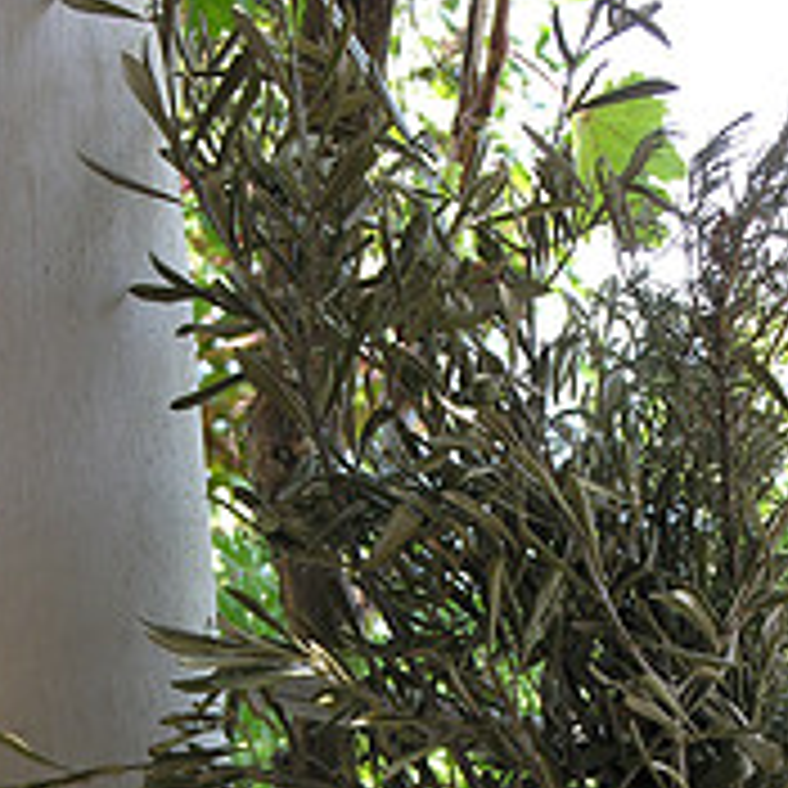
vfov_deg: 7.3
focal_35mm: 237
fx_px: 6104
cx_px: 405
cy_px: 901
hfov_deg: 7.4
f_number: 4.2
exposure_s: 1/55.8
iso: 50
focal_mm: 26.5
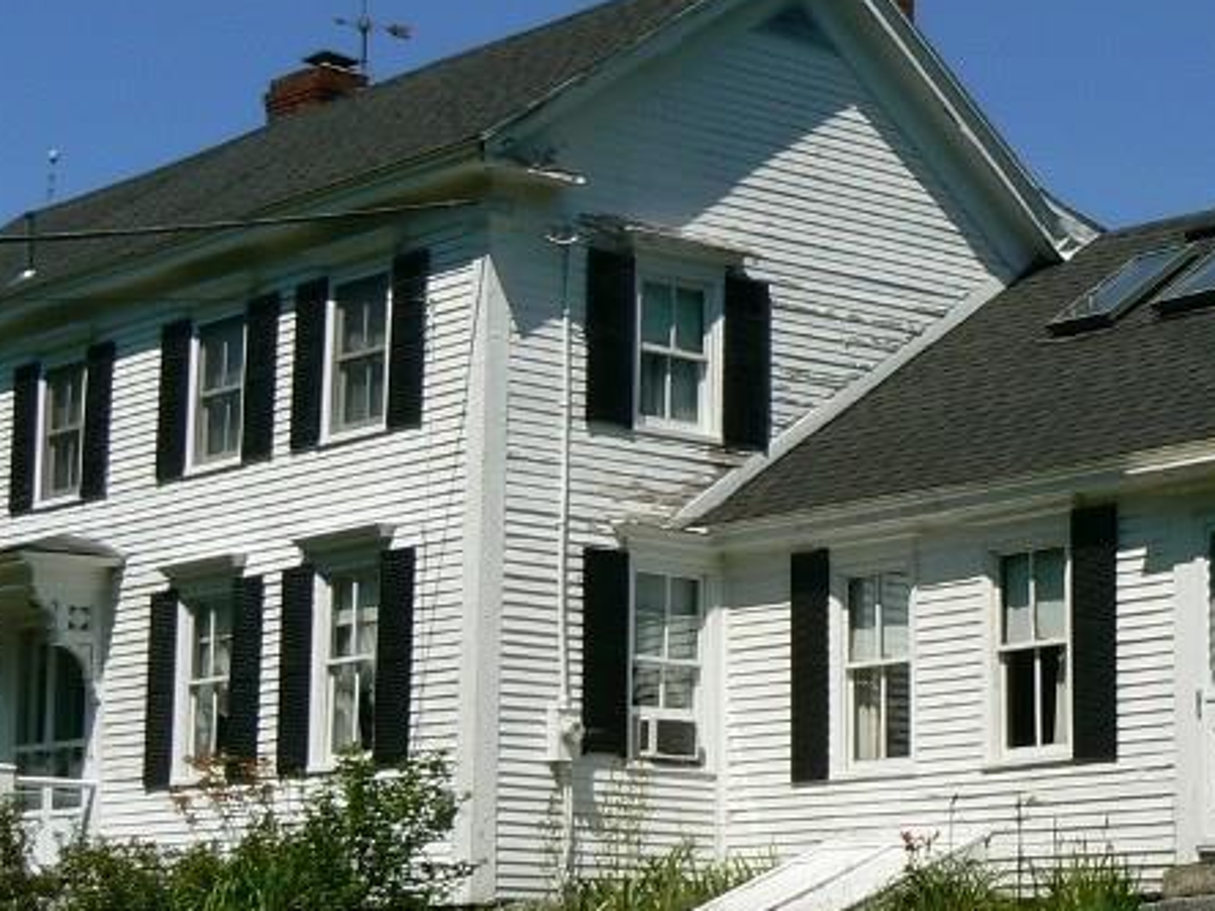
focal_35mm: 83
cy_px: 408
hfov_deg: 23.3
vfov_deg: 17.8
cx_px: 944
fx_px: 2913
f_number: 8
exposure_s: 1/500
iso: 80
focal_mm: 6
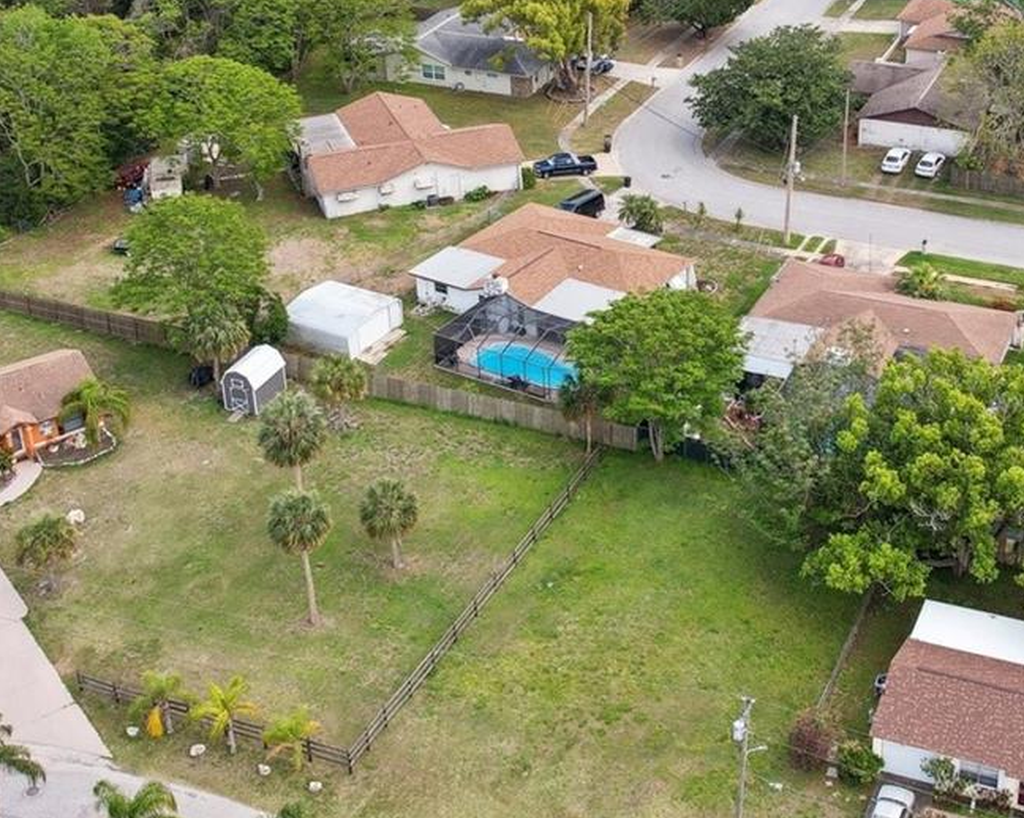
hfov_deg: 36.3
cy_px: 223
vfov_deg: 29.3
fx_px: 1545
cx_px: 680
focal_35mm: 51
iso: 150
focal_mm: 8.4
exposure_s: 1/800
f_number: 2.8
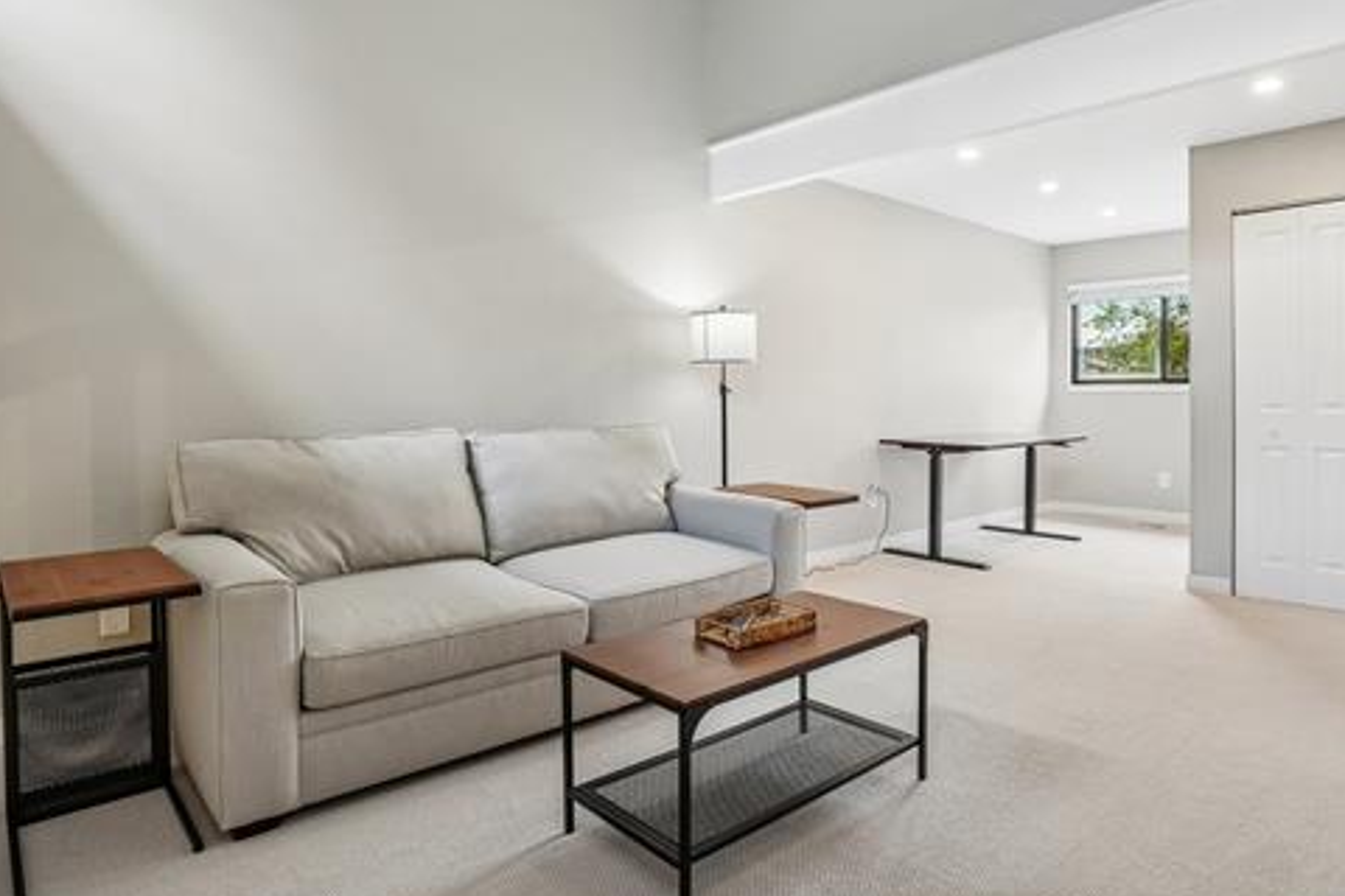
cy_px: 409
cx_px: 701
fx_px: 747
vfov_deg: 61.8
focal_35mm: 20
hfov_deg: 83.9
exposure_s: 1/13
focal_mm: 10
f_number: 8
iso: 320
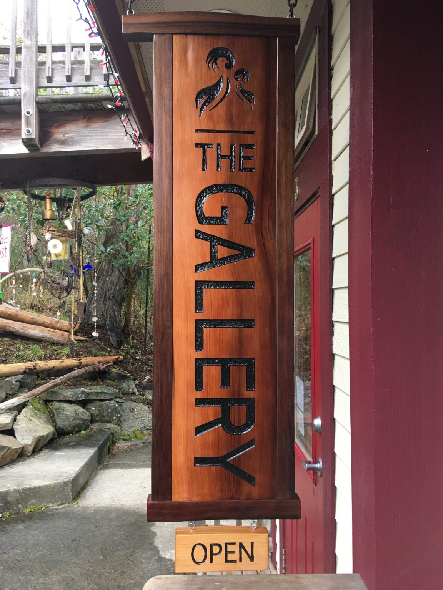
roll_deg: -0.9
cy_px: 295
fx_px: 495
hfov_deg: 48.2
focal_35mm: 29
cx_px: 222
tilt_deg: +1.7
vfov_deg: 61.7
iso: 40
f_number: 2.2
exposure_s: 1/30
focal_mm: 4.15
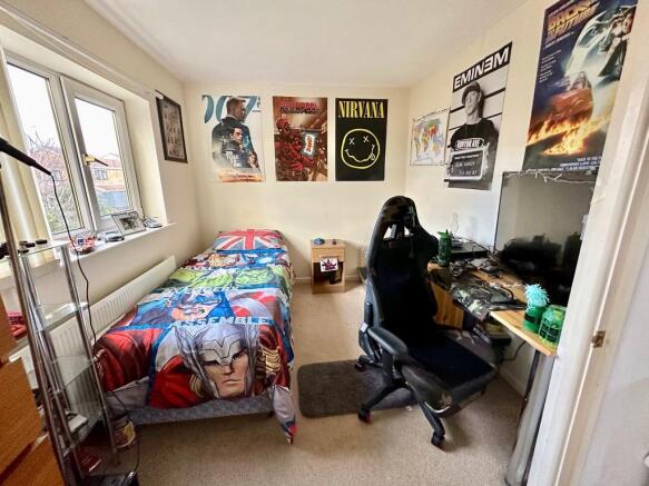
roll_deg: +0.4
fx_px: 262
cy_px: 243
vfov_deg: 85.7
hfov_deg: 102.1
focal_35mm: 14
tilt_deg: -14.4
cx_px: 324
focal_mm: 2.22
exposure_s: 1/82
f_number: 2.2
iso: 320
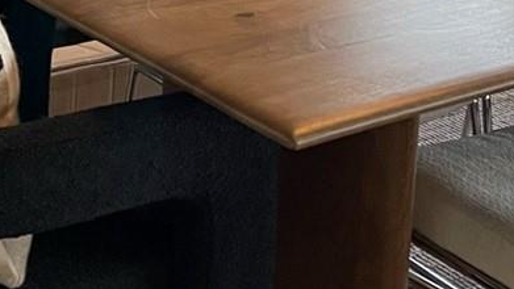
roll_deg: -3.0
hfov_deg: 18.5
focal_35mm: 116
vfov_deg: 10.0
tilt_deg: -10.9
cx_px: 269
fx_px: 1581
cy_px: -210
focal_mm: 5.1
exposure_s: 1/60
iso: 160
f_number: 1.6
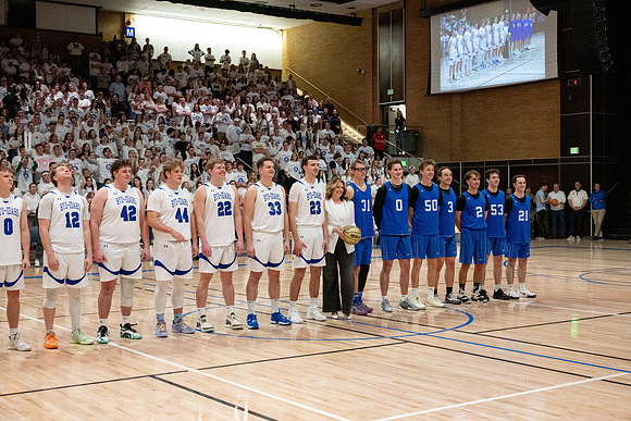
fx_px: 859
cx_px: 316
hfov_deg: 40.3
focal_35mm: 49
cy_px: 210
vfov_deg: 27.5
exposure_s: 1/500
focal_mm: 49
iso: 10000
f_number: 4
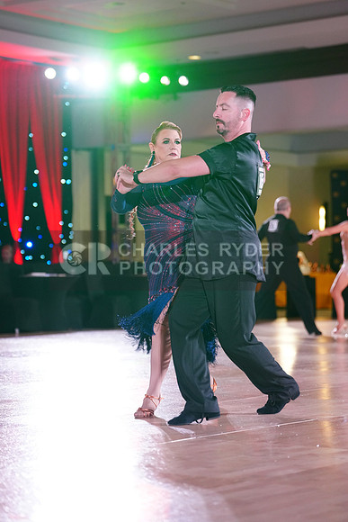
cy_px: 261
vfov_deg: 21.5
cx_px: 174
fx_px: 1377
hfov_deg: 14.4
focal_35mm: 95
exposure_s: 1/320
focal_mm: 95
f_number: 2.8
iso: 2500
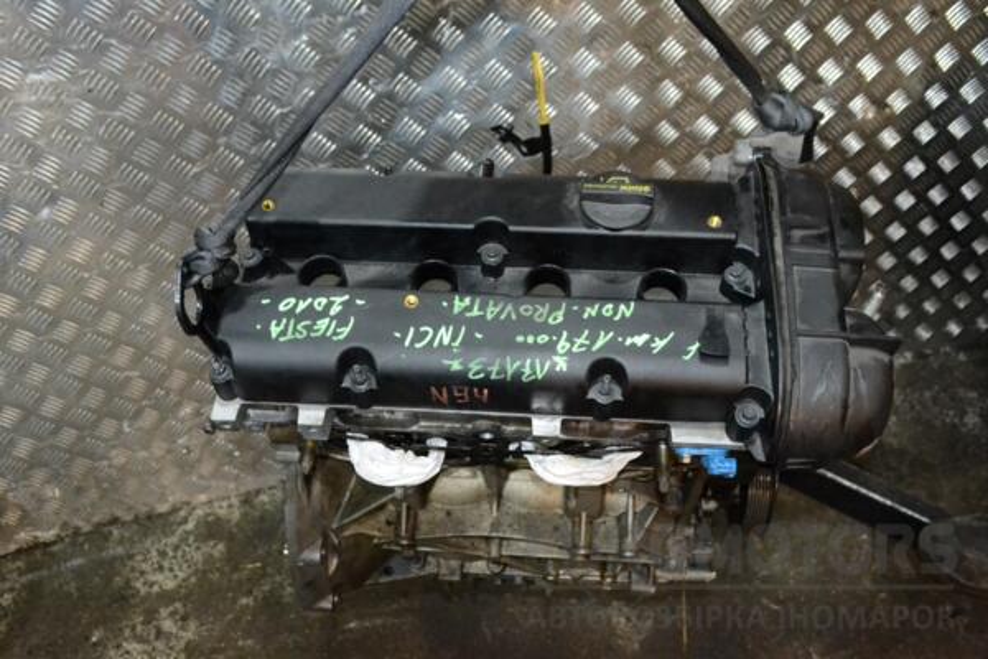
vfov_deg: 40.0
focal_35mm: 33
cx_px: 494
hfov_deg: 57.2
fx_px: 906
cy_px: 330
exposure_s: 1/60
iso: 3200
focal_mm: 22
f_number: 6.3
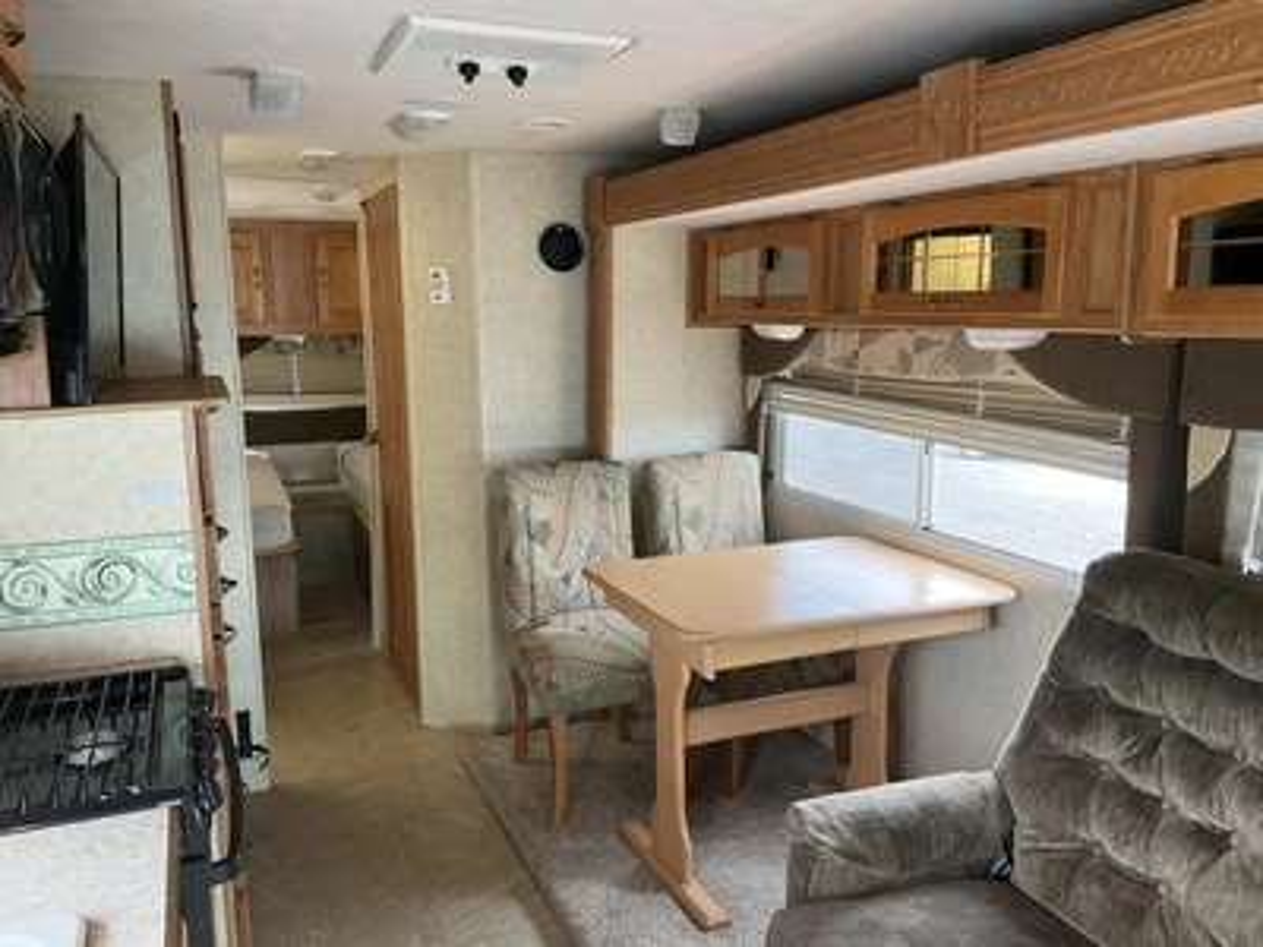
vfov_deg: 48.2
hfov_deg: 61.7
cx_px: 632
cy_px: 474
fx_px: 1058
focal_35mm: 29
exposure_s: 1/60
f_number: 1.8
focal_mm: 3
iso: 80
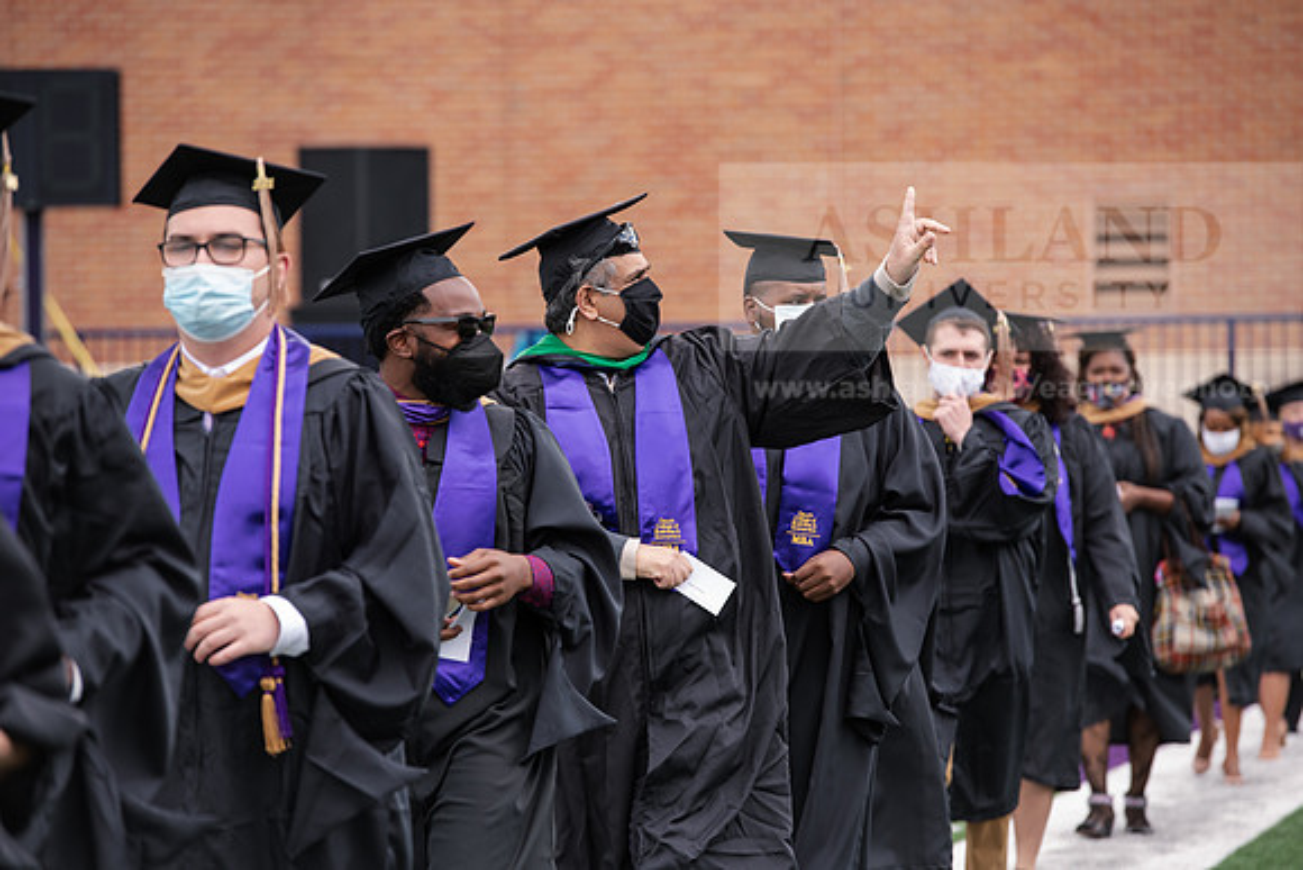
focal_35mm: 185
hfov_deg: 11.1
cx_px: 652
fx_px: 6697
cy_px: 435
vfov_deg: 7.4
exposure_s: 1/640
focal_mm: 185
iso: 500
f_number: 5
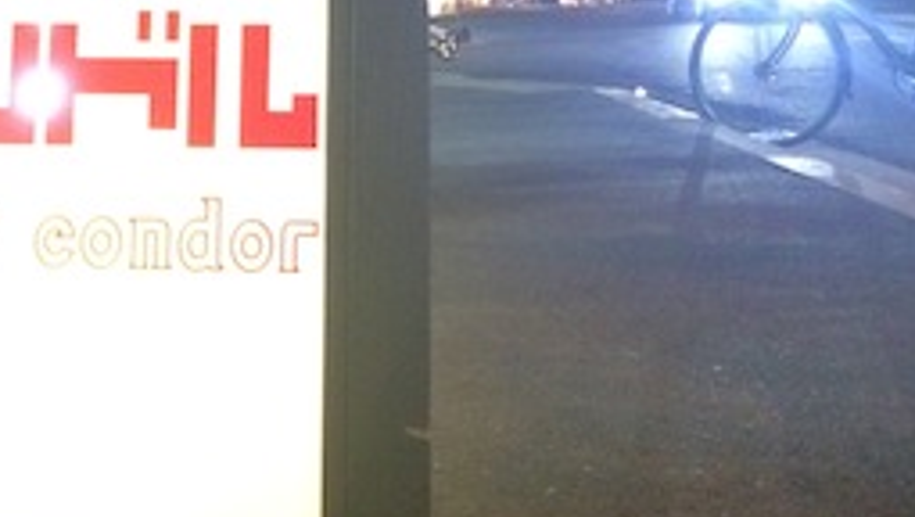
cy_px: 149
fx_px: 1554
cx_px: 126
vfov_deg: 18.8
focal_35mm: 64
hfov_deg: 31.5
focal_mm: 4.12
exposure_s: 1/15
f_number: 2.2
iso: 500
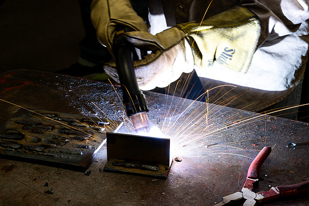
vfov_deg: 19.5
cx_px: 154
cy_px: 103
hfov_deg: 28.8
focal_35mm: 70
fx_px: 601
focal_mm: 70
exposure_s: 1/6
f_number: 11
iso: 50
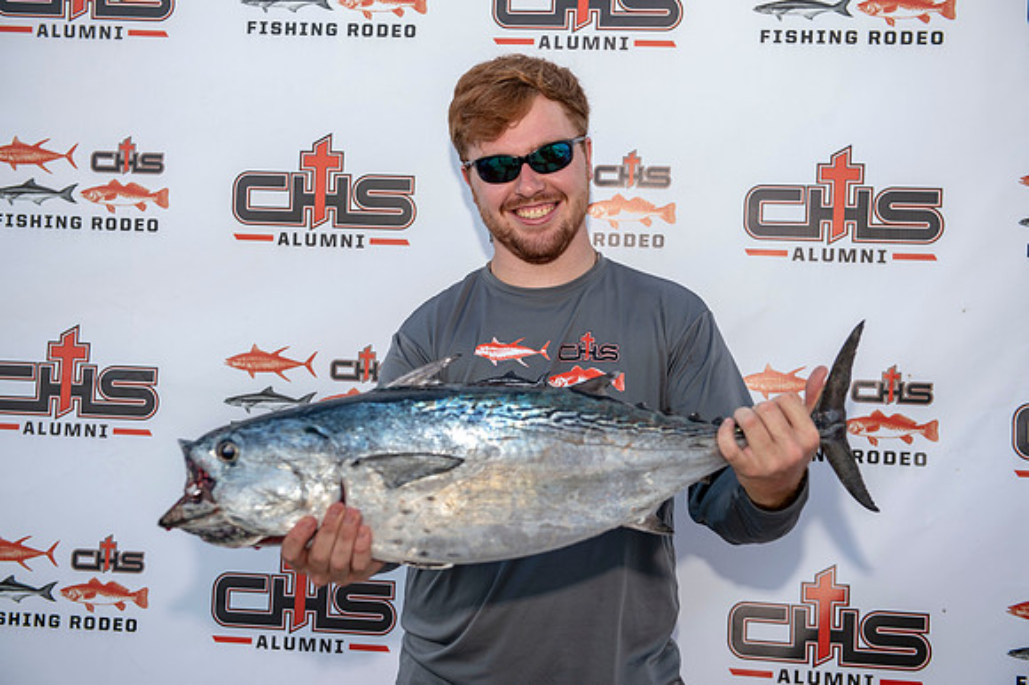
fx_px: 1485
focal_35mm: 52
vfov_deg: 26.0
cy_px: 342
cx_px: 514
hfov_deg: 38.2
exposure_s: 1/100
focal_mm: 52
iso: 50
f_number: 4.5
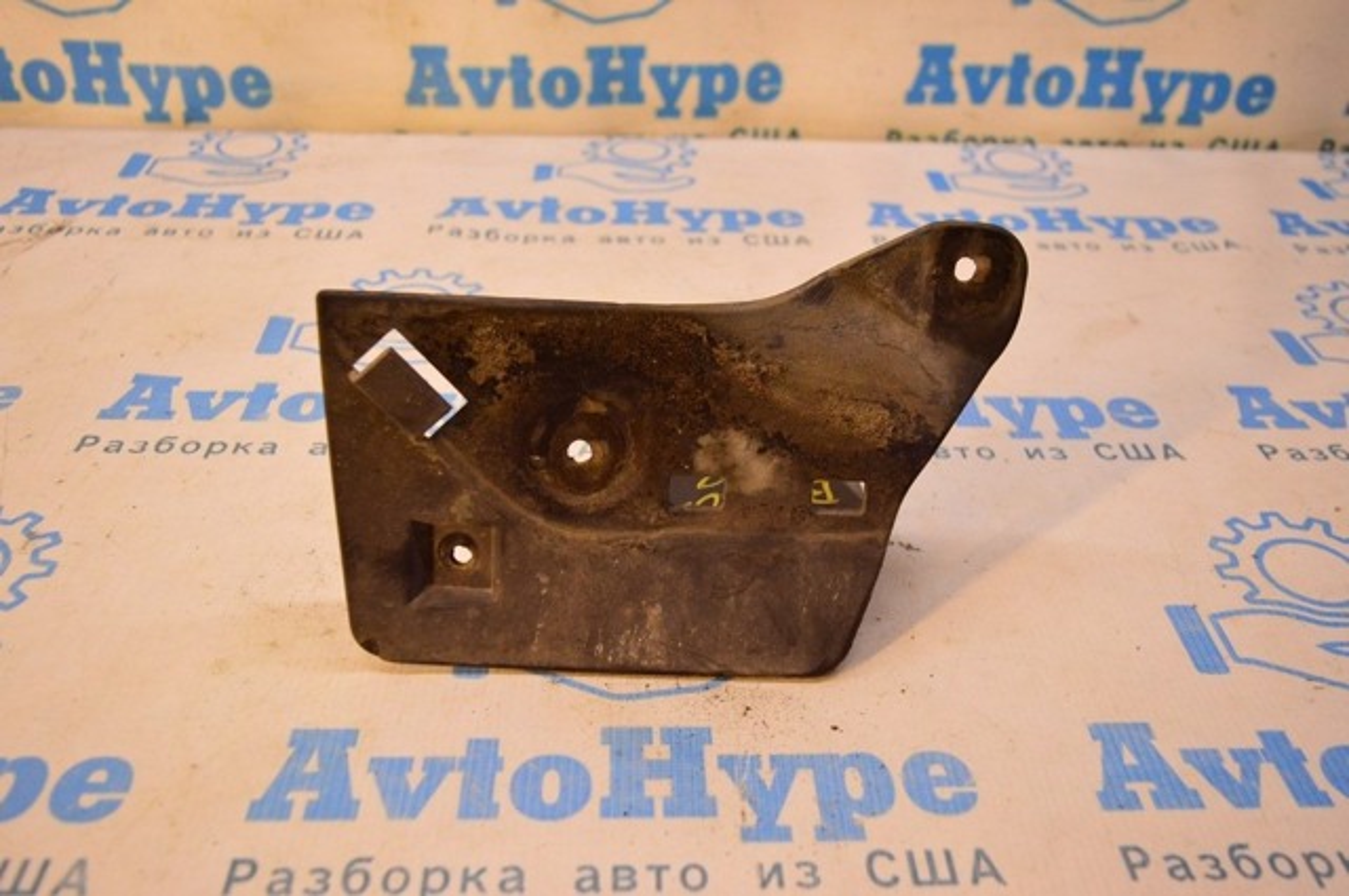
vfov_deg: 39.9
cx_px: 674
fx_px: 1235
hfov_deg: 57.3
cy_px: 448
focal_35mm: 33
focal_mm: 22
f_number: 4
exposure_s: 1/500
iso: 1600
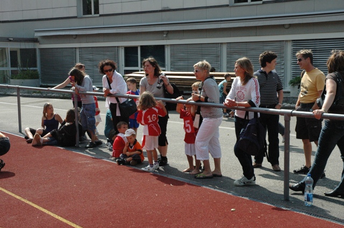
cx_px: 172
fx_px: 544
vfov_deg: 23.7
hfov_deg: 35.1
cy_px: 114
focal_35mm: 57
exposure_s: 1/800
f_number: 14
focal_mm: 38
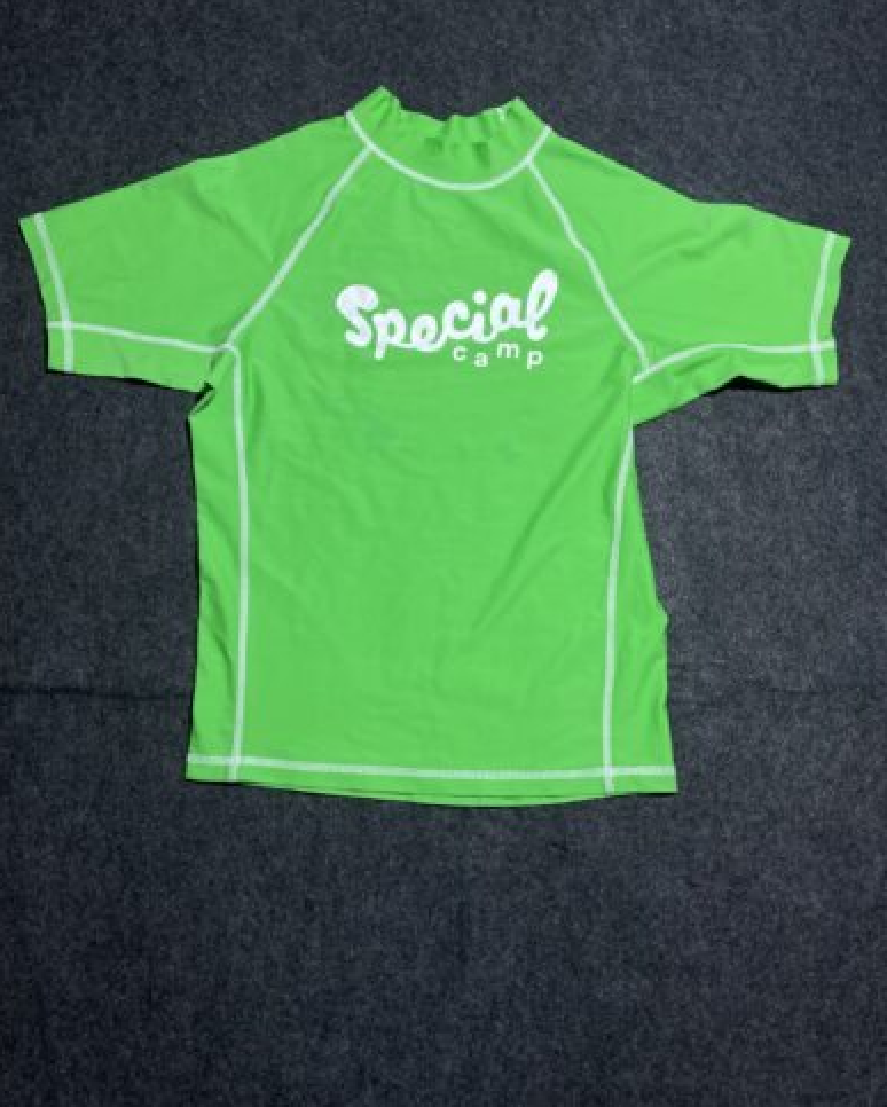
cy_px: 528
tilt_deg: -55.8
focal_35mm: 28
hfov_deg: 51.6
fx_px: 918
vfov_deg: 62.2
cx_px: 435
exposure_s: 1/102
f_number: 1.6
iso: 32
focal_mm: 4.2
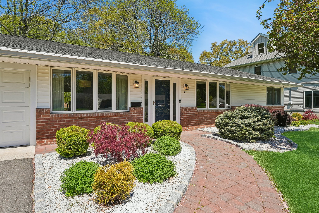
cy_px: 106
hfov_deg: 81.5
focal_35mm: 21
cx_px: 160
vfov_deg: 59.8
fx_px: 185
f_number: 11
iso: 100
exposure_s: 1/125
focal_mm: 20.9
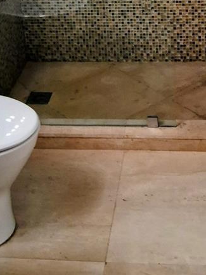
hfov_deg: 20.4
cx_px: 138
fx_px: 571
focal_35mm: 72
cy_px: -104
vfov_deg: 23.2
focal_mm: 3.98
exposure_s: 1/60
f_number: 1.8
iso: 250
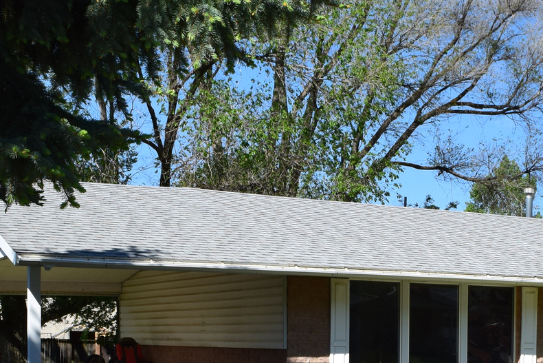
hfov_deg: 27.9
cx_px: 475
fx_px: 1056
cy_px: 420
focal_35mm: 70
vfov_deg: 18.6
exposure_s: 1/500
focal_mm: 18
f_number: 11
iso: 360
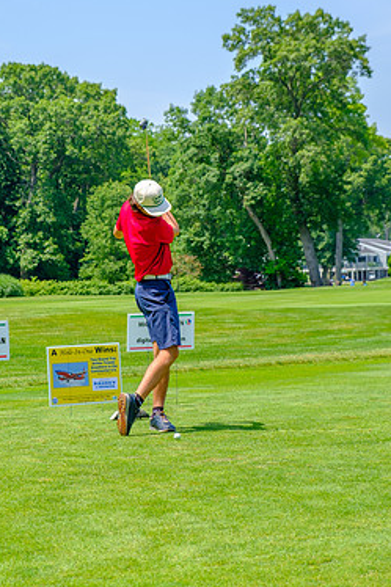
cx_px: 165
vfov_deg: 20.4
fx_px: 1631
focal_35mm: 100
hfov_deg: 13.7
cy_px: 267
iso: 200
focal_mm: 55
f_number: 5
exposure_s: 1/500
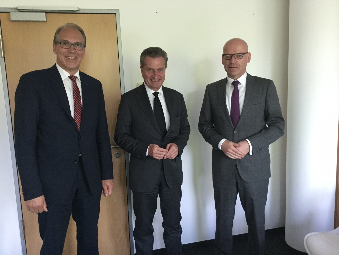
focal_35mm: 31
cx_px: 170
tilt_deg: -7.3
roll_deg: +1.8
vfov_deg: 45.4
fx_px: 304
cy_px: 128
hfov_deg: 58.4
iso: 200
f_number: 2.4
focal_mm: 3.3
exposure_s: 1/33
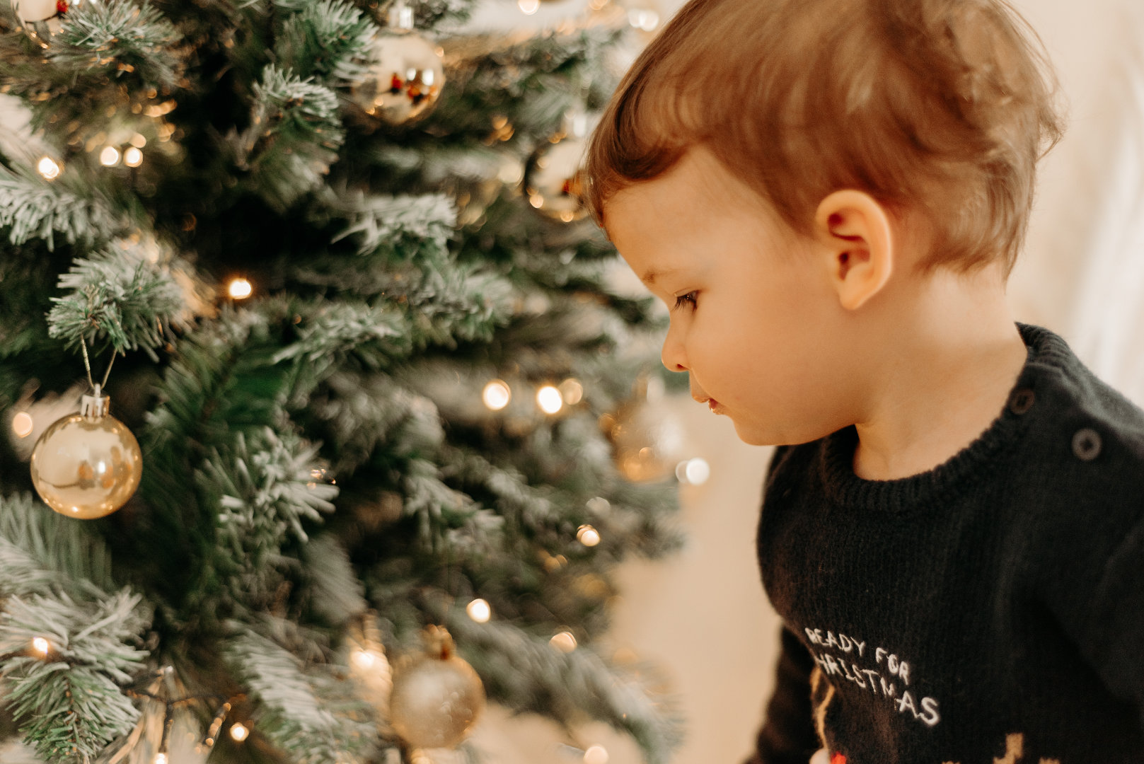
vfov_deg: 27.0
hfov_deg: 39.6
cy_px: 382
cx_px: 572
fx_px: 1590
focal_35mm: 50
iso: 250
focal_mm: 50
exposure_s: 1/125
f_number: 1.8
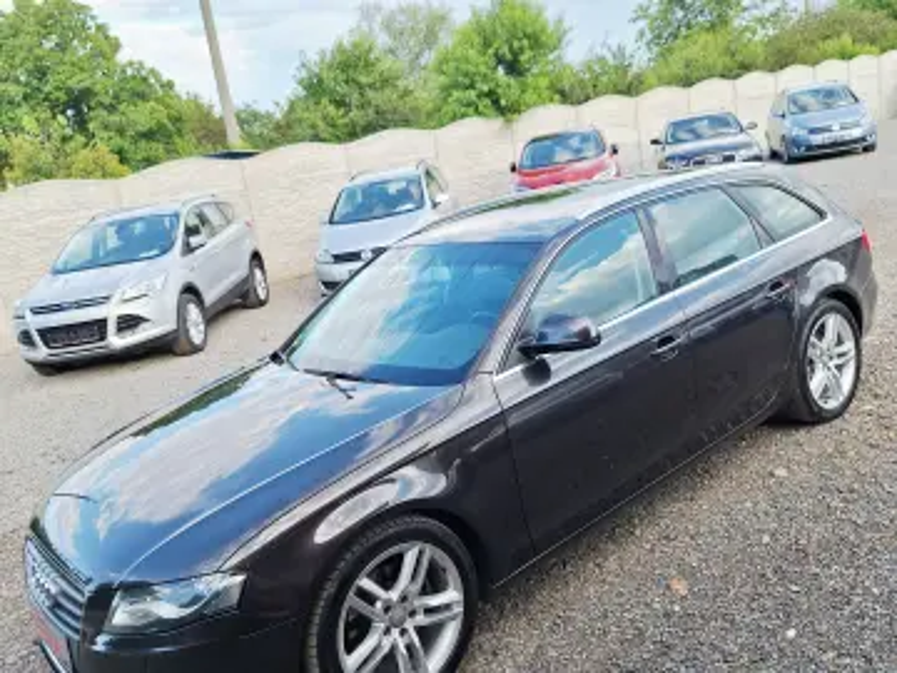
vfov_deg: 58.9
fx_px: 596
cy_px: 336
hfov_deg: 73.9
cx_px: 448
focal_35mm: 23
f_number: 1.8
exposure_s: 1/710
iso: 40
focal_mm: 5.54
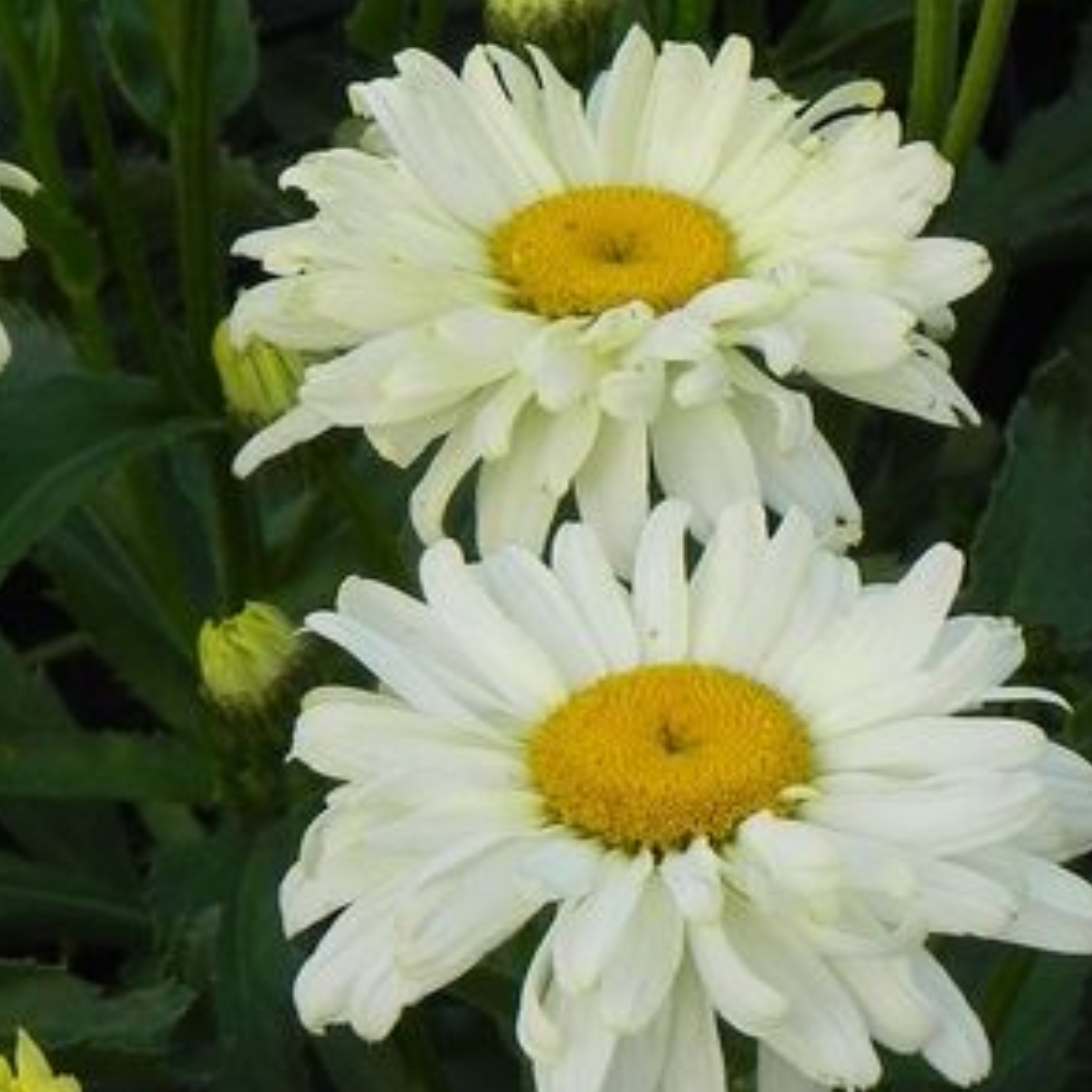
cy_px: -386
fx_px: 12349
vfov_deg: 5.0
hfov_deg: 5.1
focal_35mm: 346
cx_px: 260
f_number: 5
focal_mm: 25.7
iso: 160
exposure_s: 1/30
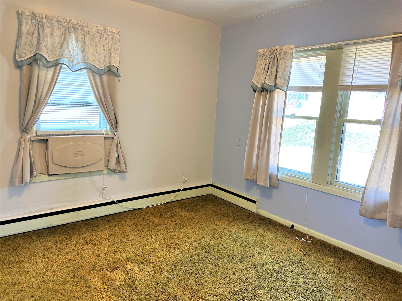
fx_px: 279
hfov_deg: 71.6
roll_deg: -3.3
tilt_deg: -9.5
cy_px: 150
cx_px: 201
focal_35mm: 24
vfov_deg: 56.8
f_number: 1.78
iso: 160
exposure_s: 1/60
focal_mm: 6.86
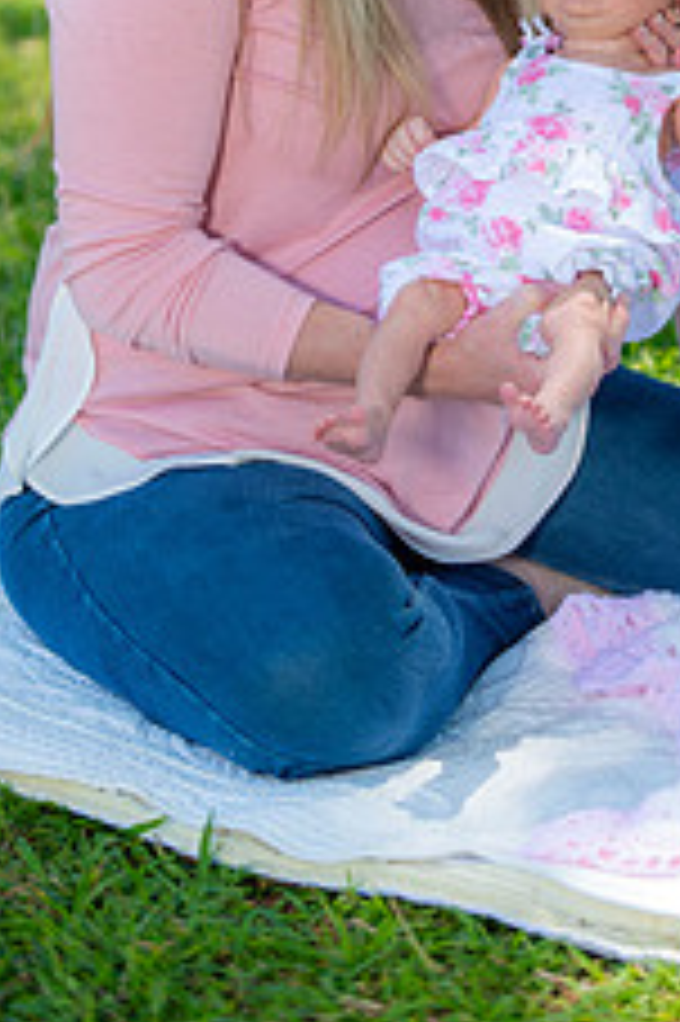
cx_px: 520
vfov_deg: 9.8
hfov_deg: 6.6
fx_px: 5902
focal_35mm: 208
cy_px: 50
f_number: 2.8
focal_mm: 105
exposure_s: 1/250
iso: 100
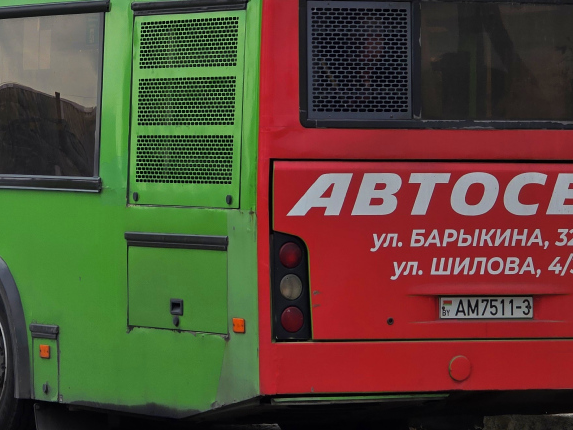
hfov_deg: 7.6
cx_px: 104
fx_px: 4321
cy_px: 118
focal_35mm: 261
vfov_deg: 5.7
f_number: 3.4
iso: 50
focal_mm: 18.6
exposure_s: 1/120
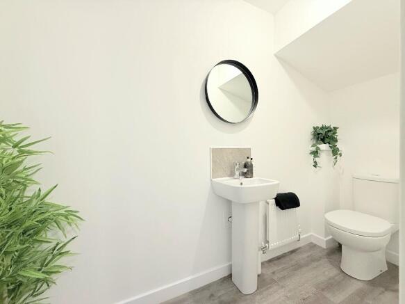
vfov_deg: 85.7
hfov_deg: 102.1
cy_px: 152
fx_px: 164
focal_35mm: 14
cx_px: 202
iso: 250
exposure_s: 1/100
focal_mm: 2.22
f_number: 2.2
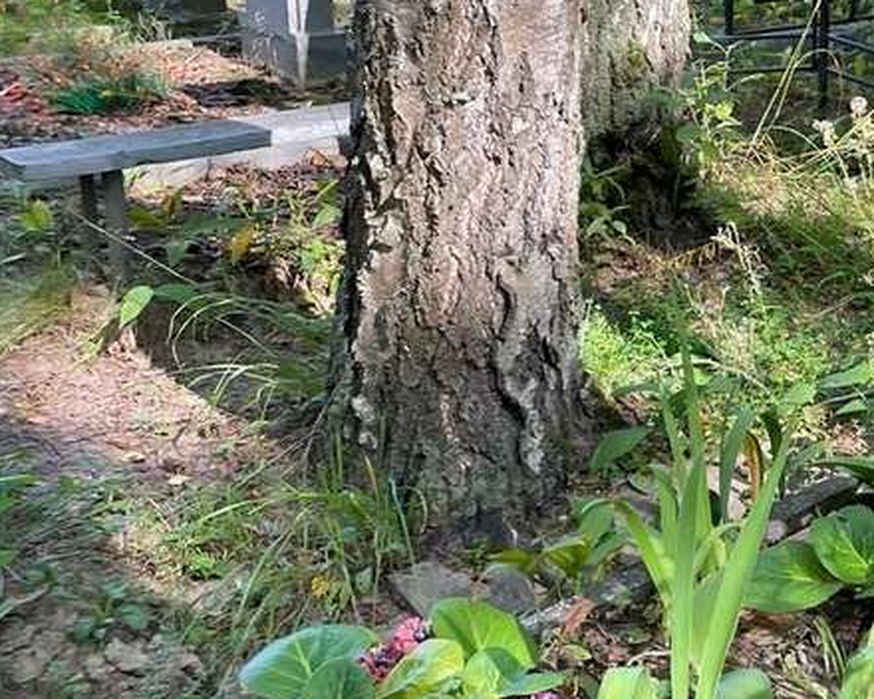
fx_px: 1526
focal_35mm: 59
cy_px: 310
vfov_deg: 25.8
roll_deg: -1.7
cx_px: 916
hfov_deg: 29.4
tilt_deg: -16.4
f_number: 1.6
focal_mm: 4.2
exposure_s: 1/121
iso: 50
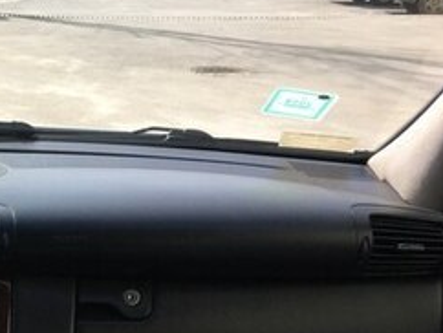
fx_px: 1012
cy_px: 381
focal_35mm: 79
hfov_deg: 22.1
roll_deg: -0.3
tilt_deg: -27.9
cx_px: -137
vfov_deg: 17.9
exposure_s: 1/545
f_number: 2.2
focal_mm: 4.15
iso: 25
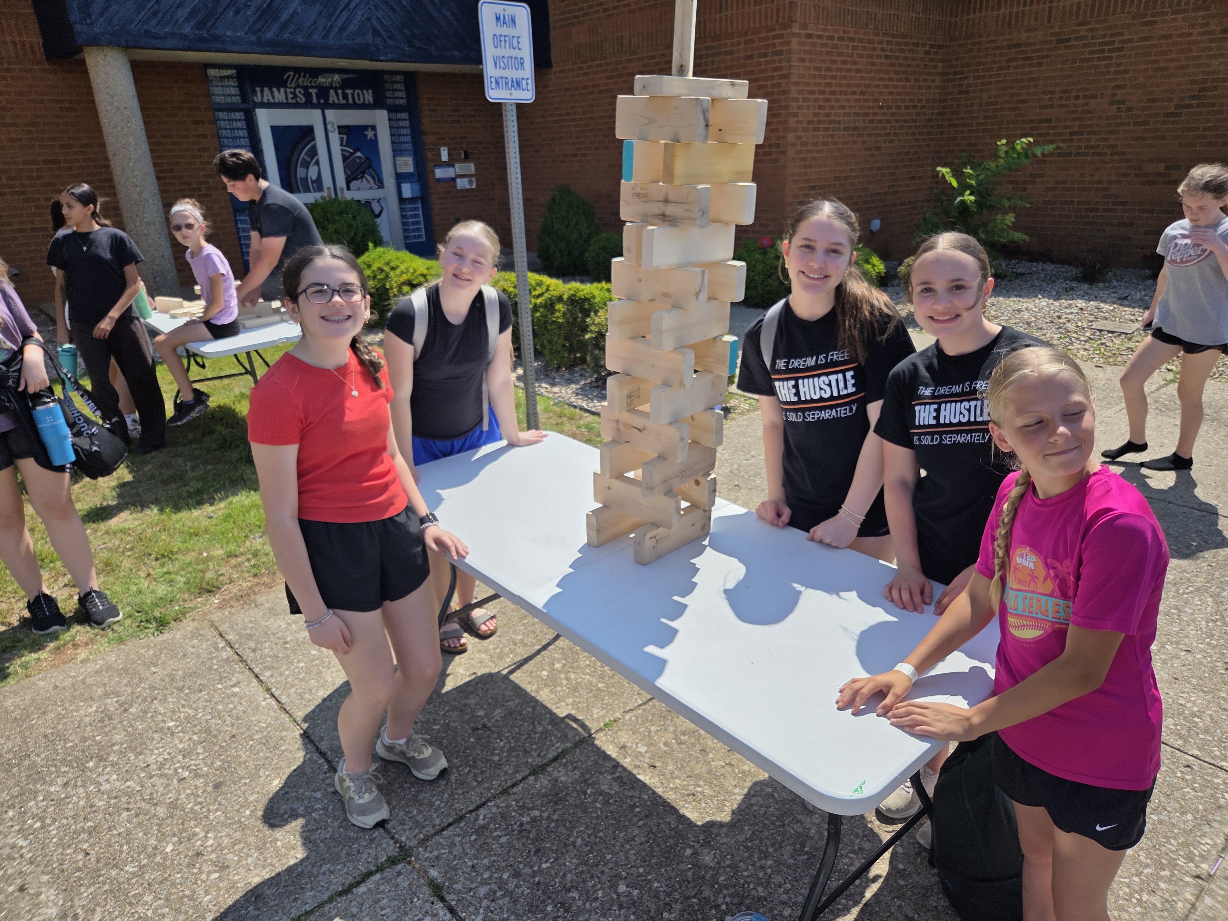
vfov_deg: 58.9
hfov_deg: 73.9
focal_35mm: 23
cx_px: 614
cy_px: 460
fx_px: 816
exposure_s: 1/7599
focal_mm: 5.4
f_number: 1.8
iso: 80
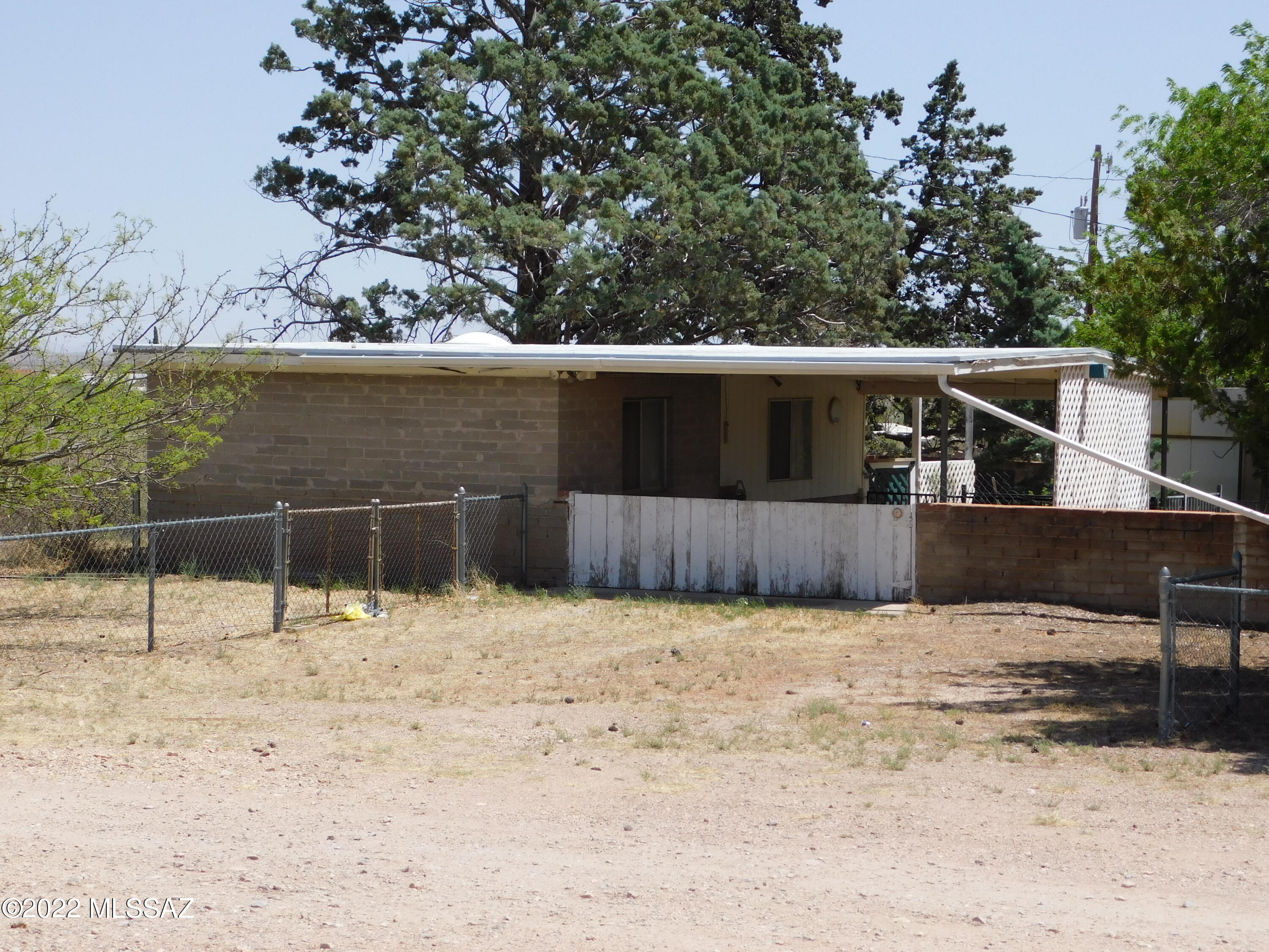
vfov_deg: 18.4
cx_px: 634
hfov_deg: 24.4
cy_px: 476
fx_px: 2933
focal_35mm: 80
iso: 125
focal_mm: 14.2
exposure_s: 1/800
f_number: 4.4
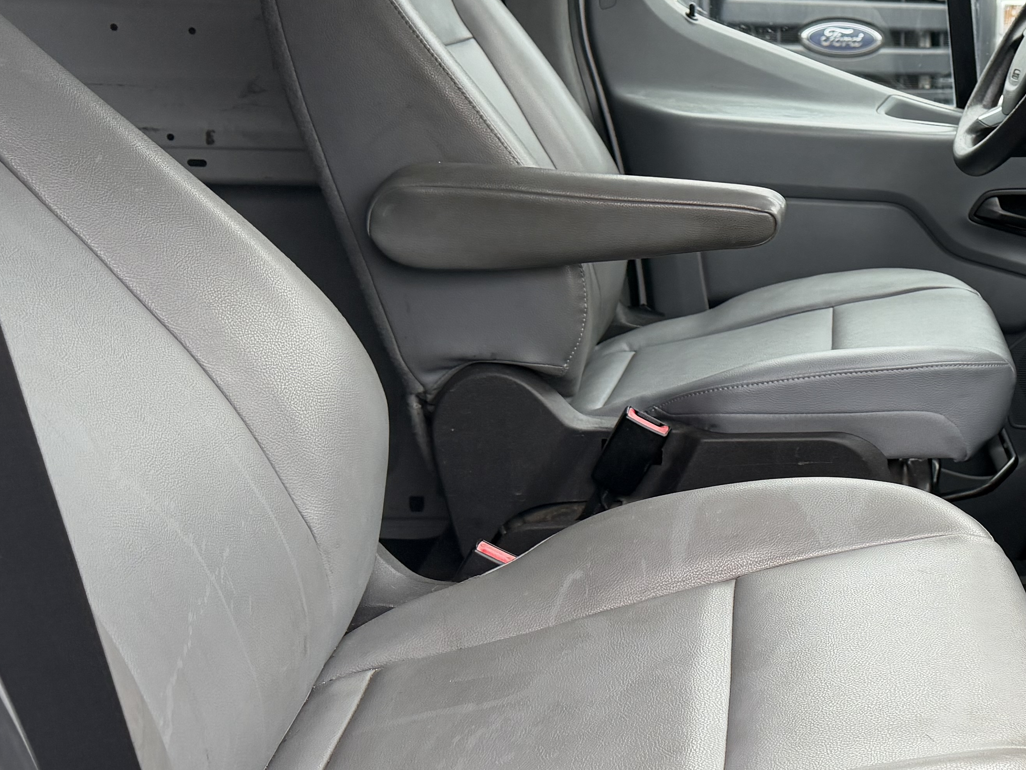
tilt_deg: -16.0
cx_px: 987
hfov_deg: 34.1
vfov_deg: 28.0
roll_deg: -0.5
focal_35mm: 52
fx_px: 1541
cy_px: 327
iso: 160
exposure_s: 1/228
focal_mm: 6.76
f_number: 1.78
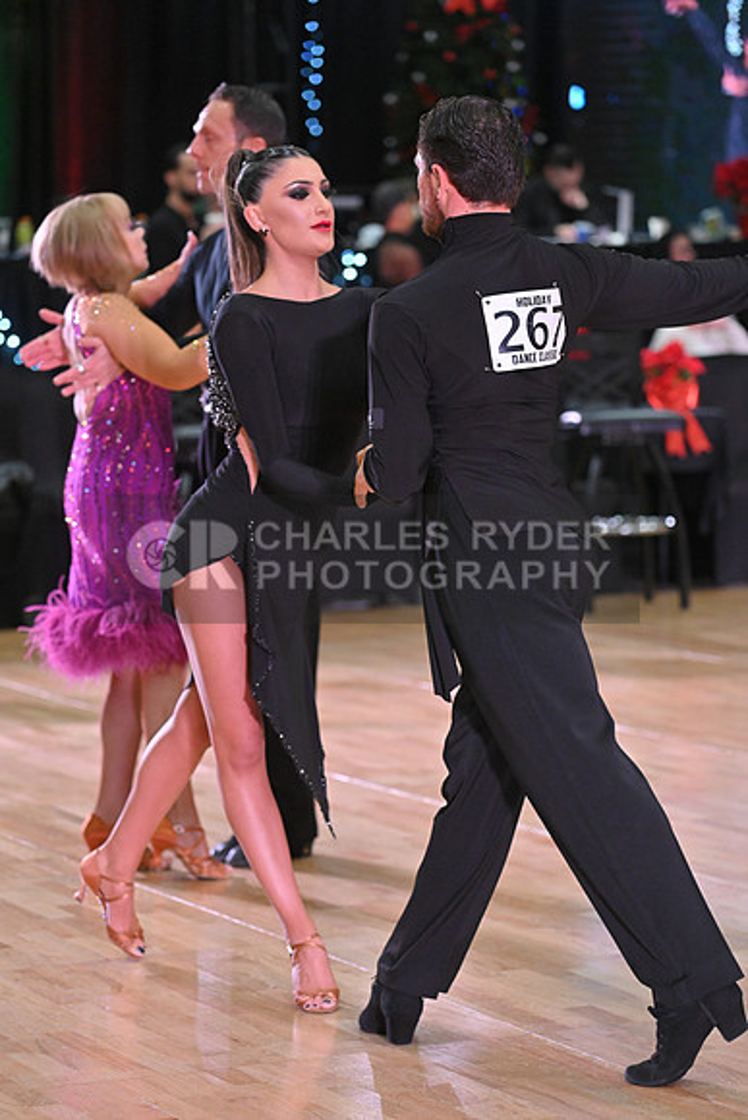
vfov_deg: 15.8
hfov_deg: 10.6
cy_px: 560
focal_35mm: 130
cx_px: 374
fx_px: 4049
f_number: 4
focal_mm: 130
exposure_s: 1/400
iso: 3200
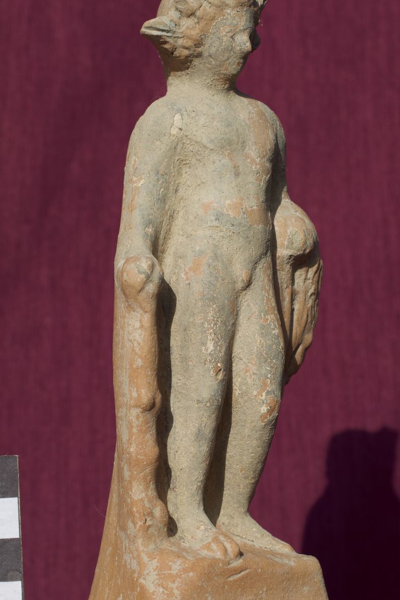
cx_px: 202
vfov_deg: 20.2
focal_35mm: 101
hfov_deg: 13.5
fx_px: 1684
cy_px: 349
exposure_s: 1/320
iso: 100
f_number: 10
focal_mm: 42
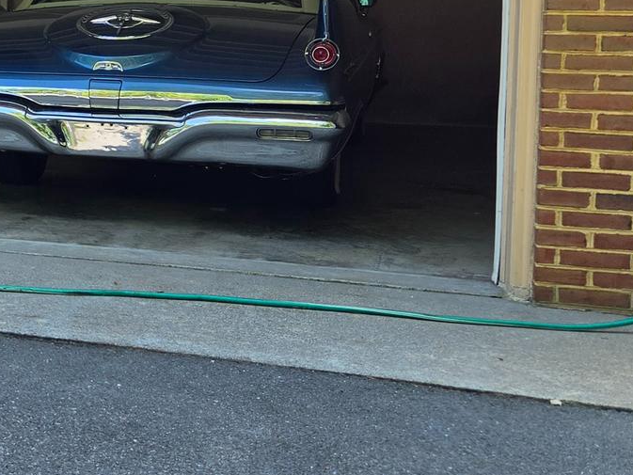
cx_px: -219
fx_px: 1280
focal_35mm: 70
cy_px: 68
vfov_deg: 20.7
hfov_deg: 23.9
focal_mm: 5.4
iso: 80
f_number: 1.8
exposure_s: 1/756
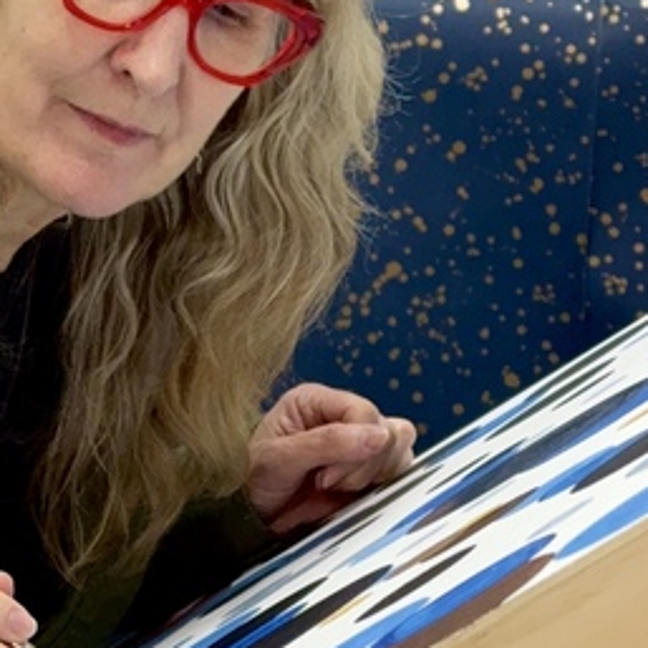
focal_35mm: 132
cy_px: 497
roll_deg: -0.2
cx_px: 106
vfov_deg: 13.2
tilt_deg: -12.7
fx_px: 2796
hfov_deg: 13.1
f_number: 1.78
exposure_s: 1/40
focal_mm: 6.76
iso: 200
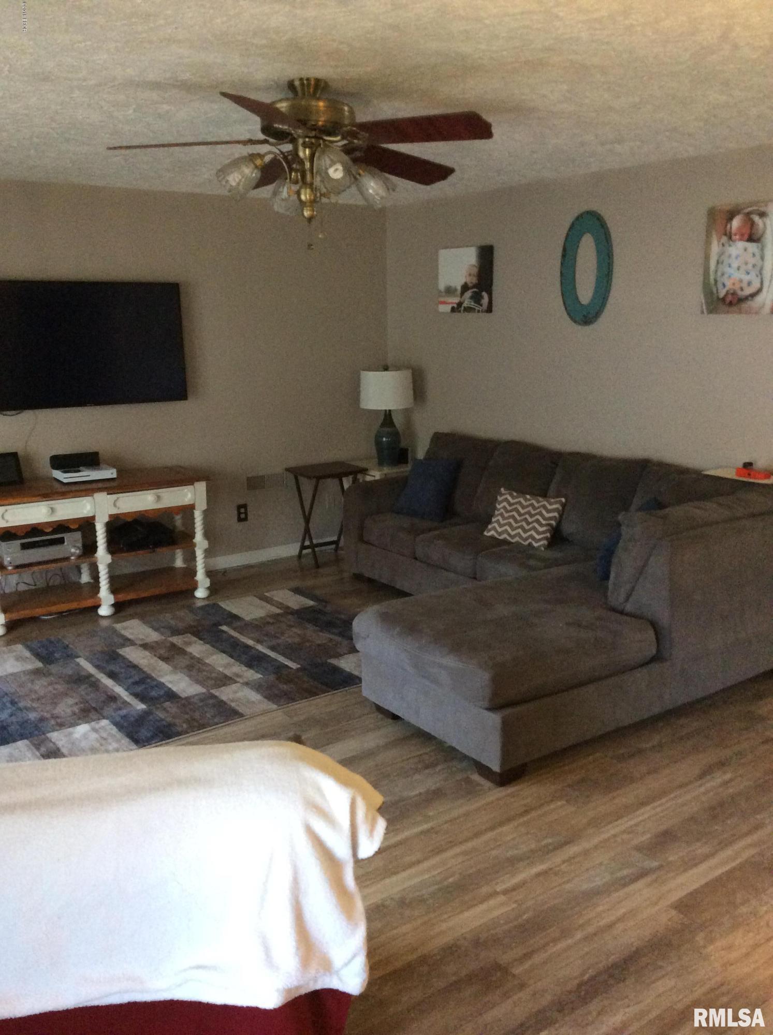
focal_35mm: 32
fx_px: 956
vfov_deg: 56.9
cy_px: 518
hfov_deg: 44.0
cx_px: 386
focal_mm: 3.3
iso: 320
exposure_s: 1/17
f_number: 2.4
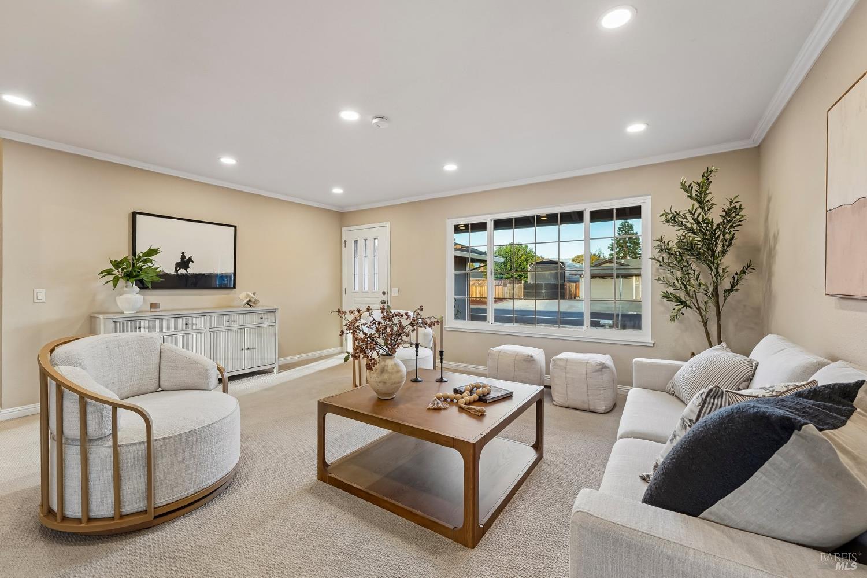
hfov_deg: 104.3
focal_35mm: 14
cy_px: 289
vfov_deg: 81.2
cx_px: 434
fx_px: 337
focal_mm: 14
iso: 640
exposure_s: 1/25
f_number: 9
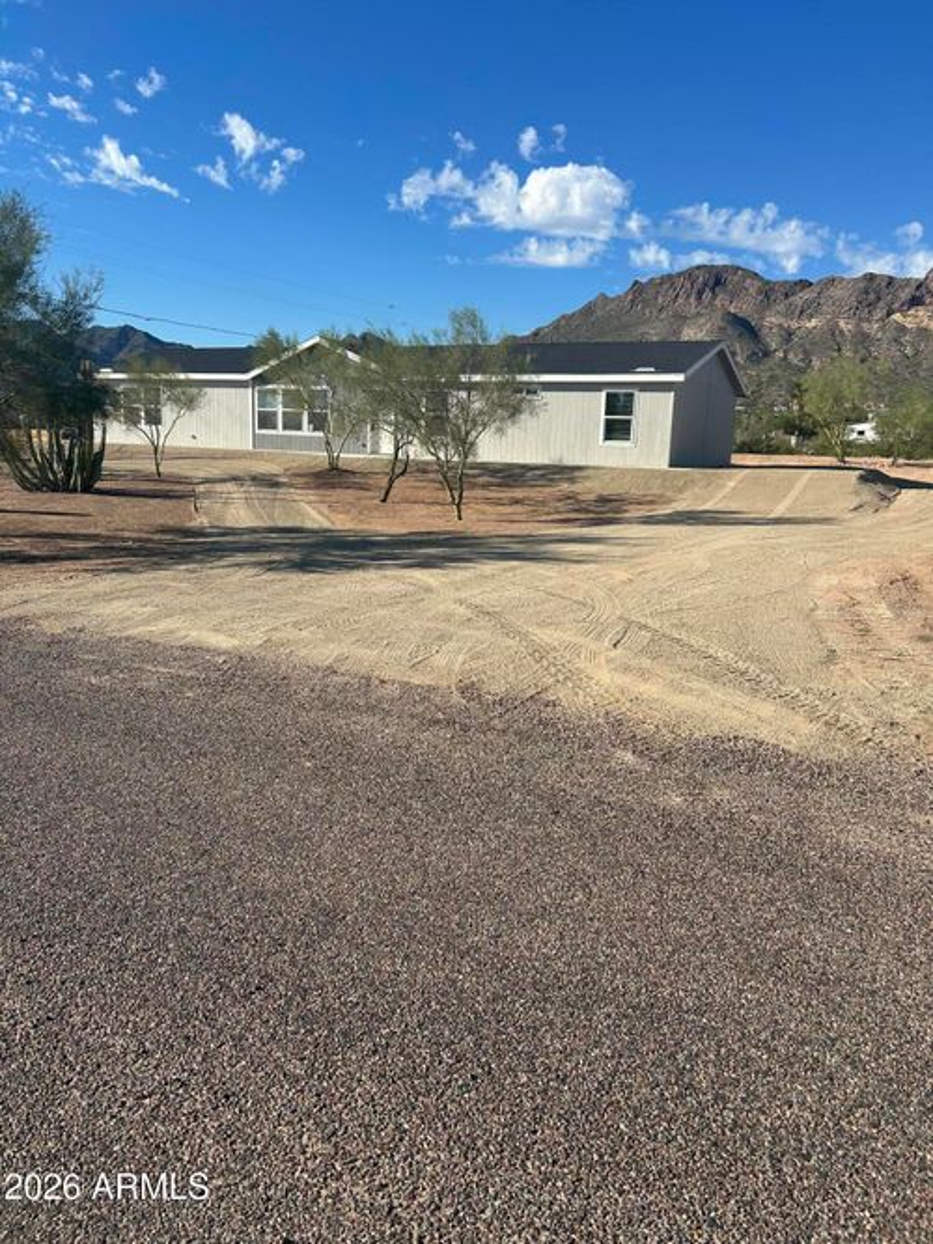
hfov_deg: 53.0
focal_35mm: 26
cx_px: 466
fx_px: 935
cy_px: 622
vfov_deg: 67.3
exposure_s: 1/4444
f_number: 1.5
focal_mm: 5.7
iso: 50
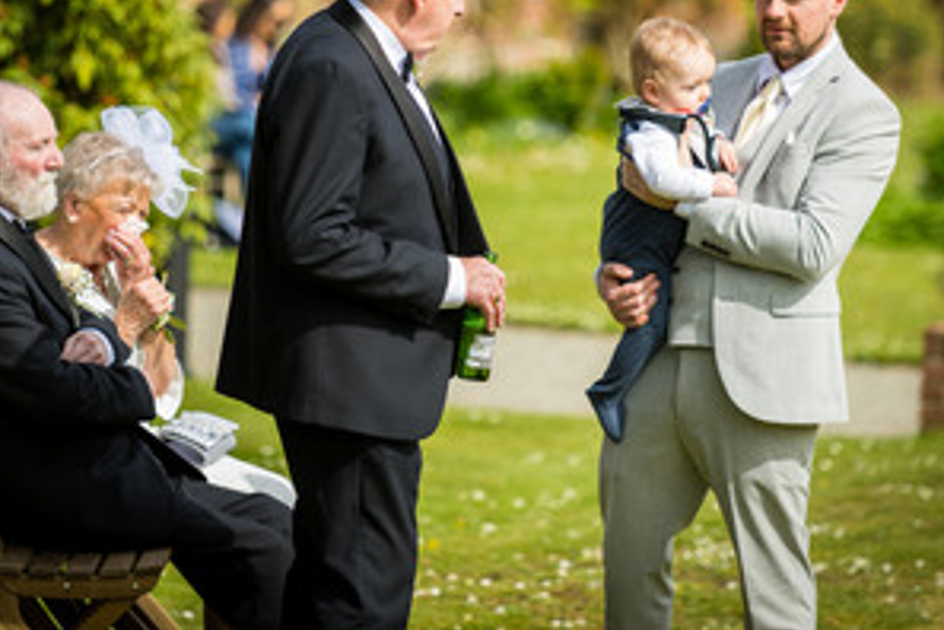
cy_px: 174
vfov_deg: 6.5
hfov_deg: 9.7
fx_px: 5532
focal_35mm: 211
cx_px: 378
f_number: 2.8
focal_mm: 145
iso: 100
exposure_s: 1/1000
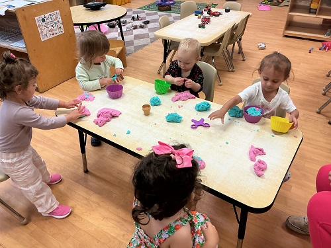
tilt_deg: -34.7
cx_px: 166
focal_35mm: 29
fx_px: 277
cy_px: 124
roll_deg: +1.7
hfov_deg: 61.7
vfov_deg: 48.2
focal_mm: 3
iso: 80
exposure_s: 1/60
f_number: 1.8
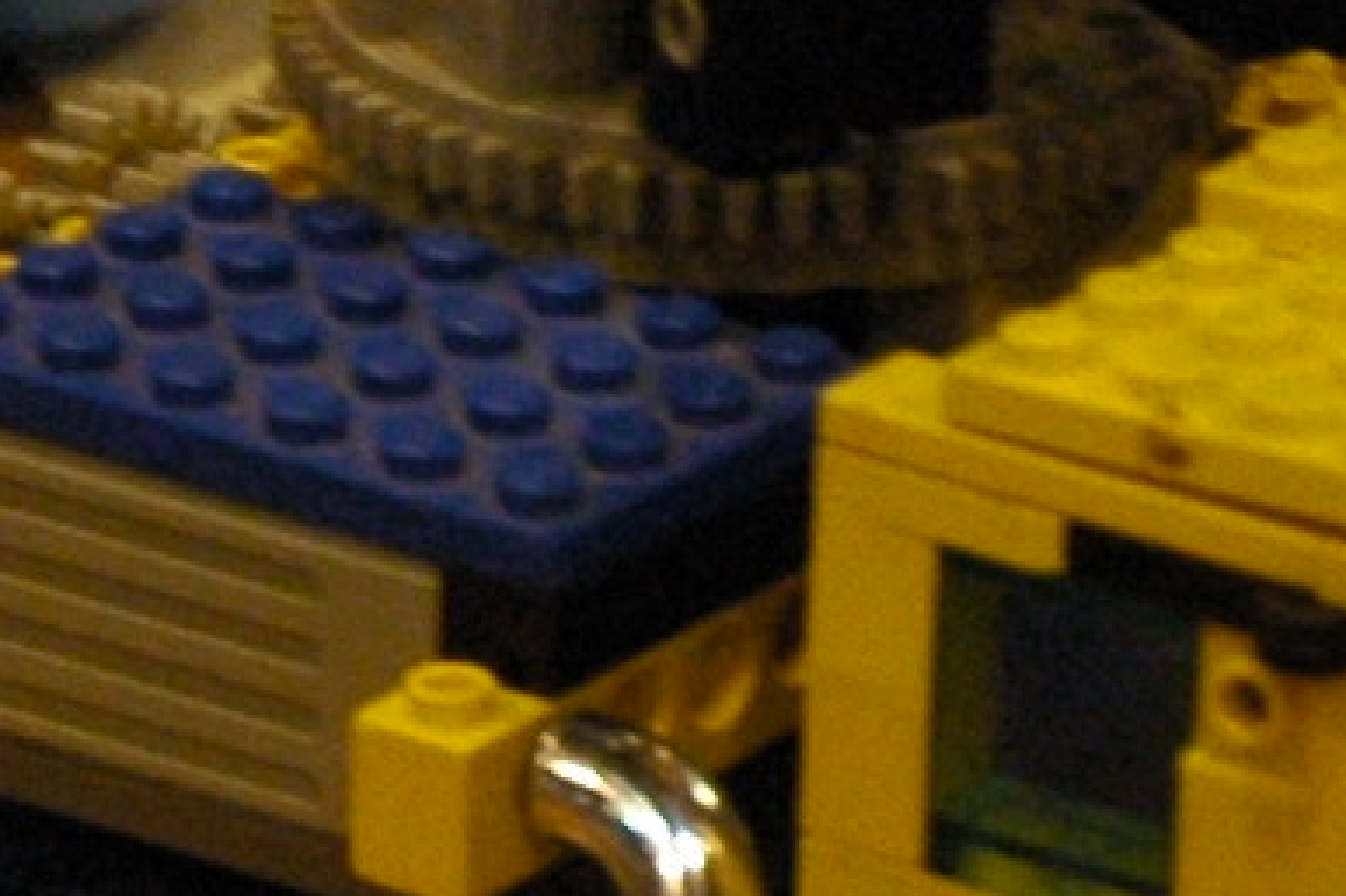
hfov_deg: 5.2
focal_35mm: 397
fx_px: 14836
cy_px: 624
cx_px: 718
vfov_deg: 3.5
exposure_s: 1/40
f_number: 4.2
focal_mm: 34
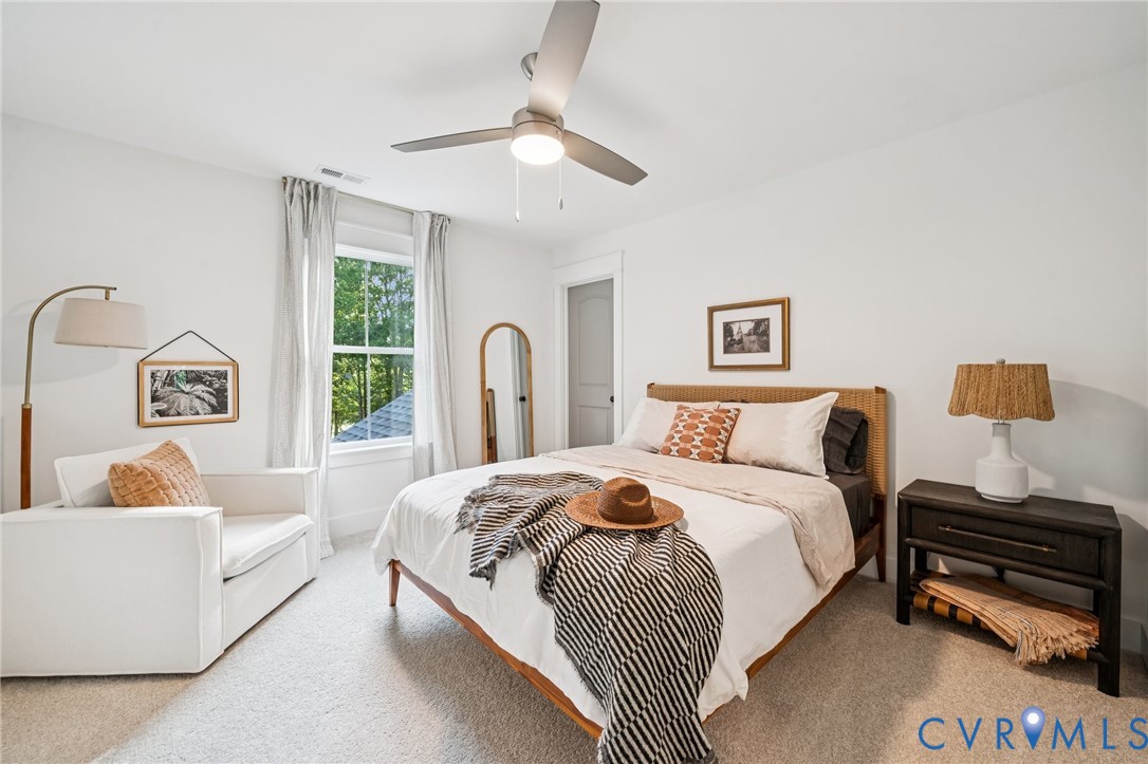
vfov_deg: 85.4
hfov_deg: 108.4
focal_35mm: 13
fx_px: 414
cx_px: 574
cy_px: 382
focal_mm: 13
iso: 200
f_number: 8
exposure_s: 1/8
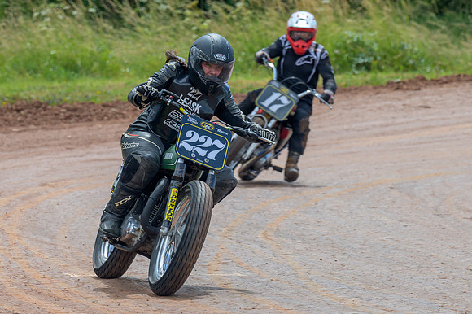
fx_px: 4646
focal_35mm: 355
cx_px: 226
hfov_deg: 5.8
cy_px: 169
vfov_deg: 3.9
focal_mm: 200
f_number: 6.3
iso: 200
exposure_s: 1/400
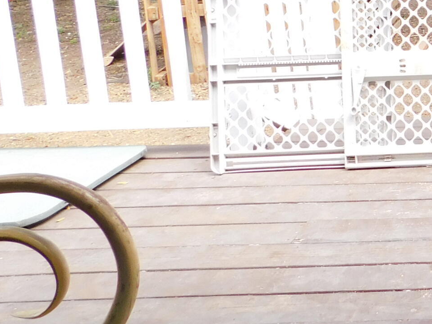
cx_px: 665
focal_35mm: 72
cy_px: -23
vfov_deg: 19.7
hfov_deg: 22.0
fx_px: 899
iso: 140
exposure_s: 1/250
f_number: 3
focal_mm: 4
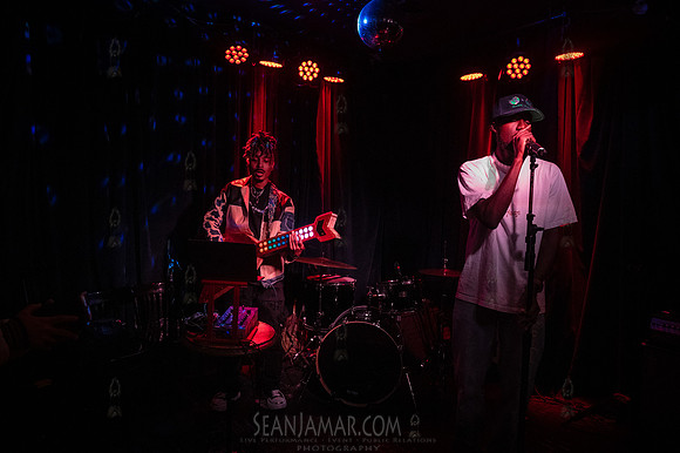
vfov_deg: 53.1
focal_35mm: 24
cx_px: 340
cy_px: 226
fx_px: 453
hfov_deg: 73.8
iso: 12800
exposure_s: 1/250
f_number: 3.5
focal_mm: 24
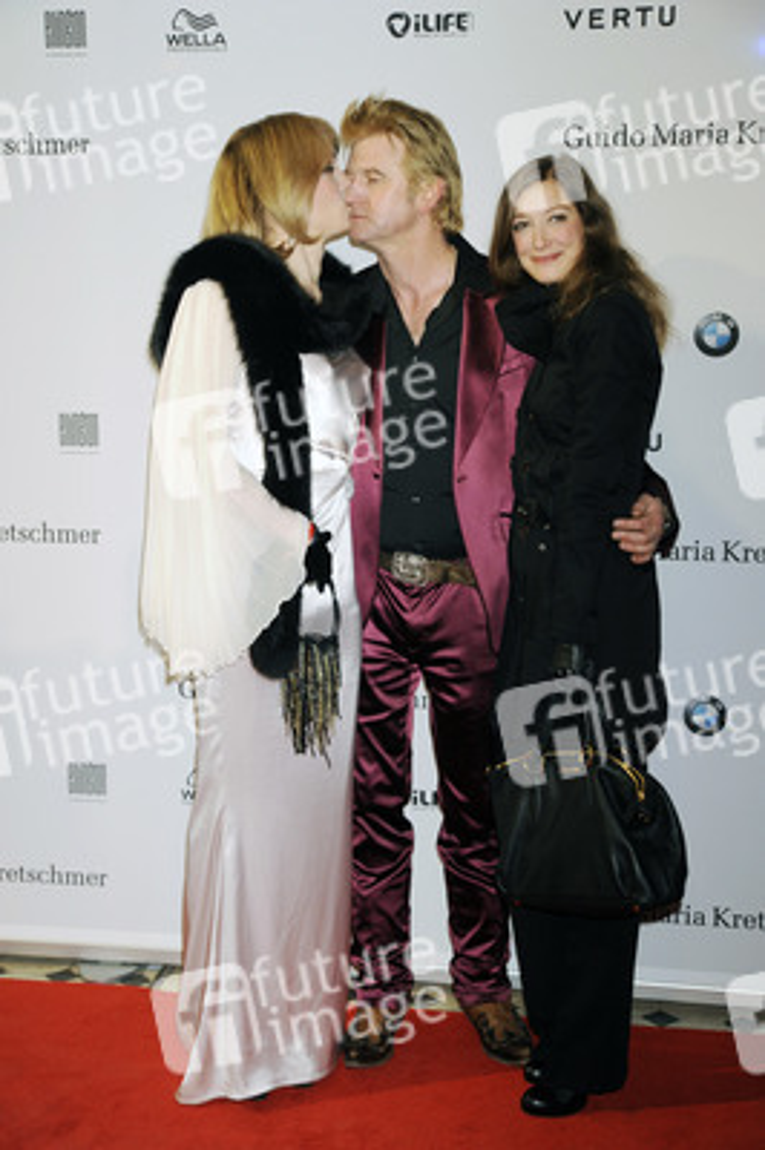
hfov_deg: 25.9
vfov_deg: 38.2
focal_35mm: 52
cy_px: 575
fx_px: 1660
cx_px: 382
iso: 1250
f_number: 5.6
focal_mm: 52
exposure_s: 1/125
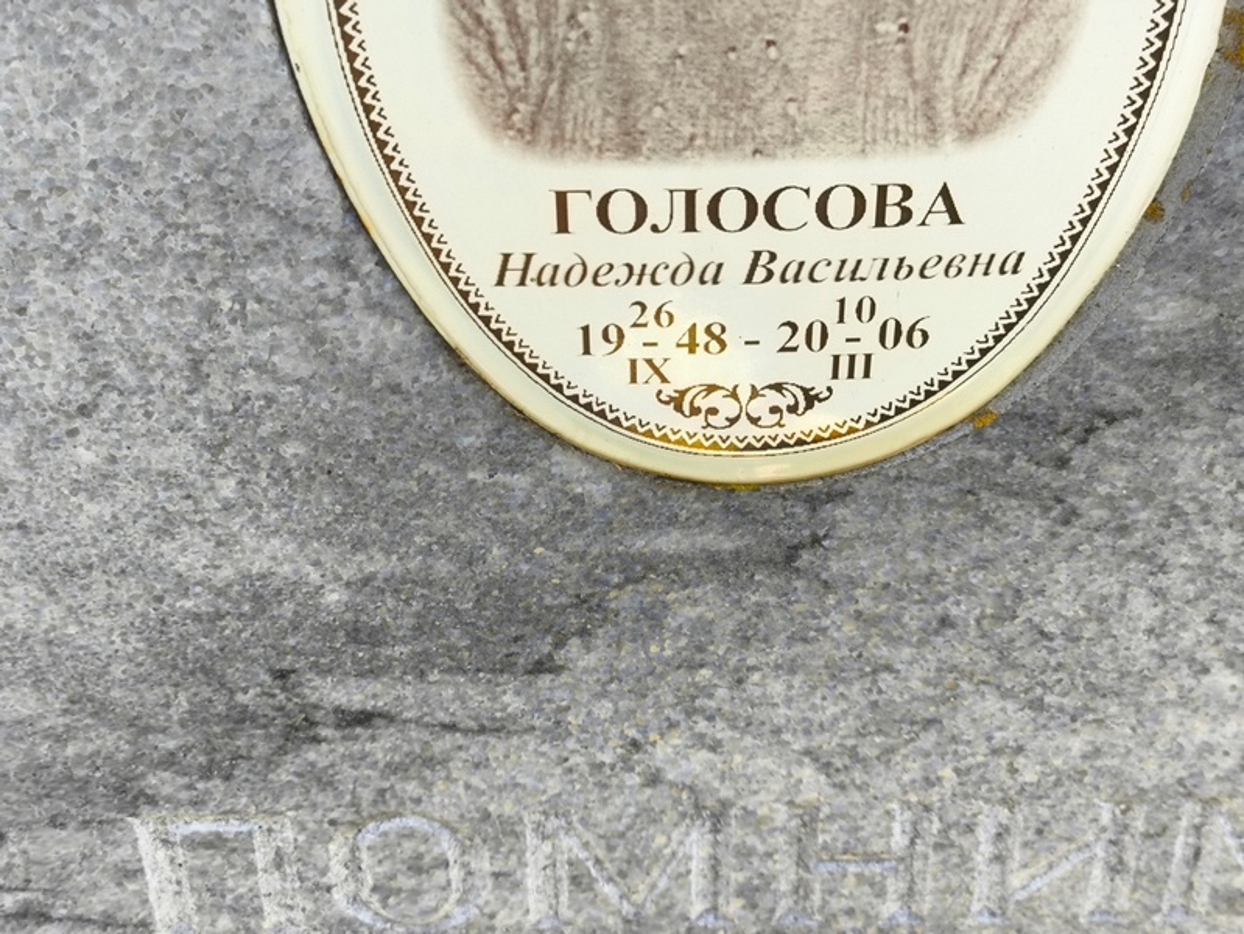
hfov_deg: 38.2
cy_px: 467
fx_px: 1798
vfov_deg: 29.1
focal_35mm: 50
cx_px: 622
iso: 50
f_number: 1.7
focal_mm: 4.71
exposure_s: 1/118
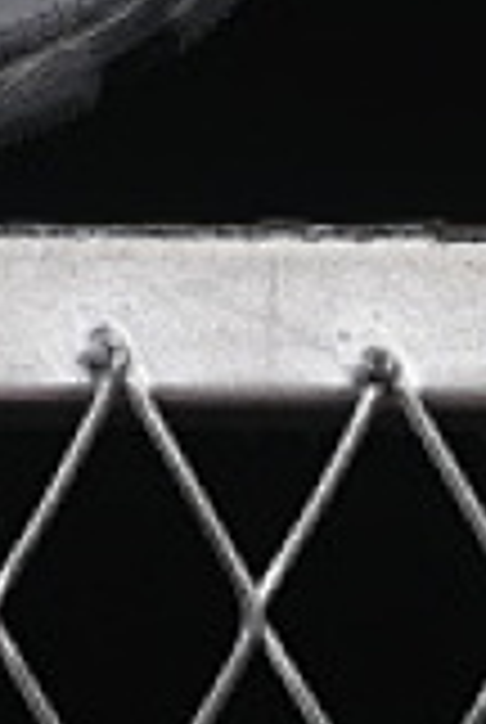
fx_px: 10121
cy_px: -787
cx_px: -1400
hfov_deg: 2.7
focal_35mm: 502
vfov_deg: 4.0
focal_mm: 50
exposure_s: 1/50
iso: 160
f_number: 6.3
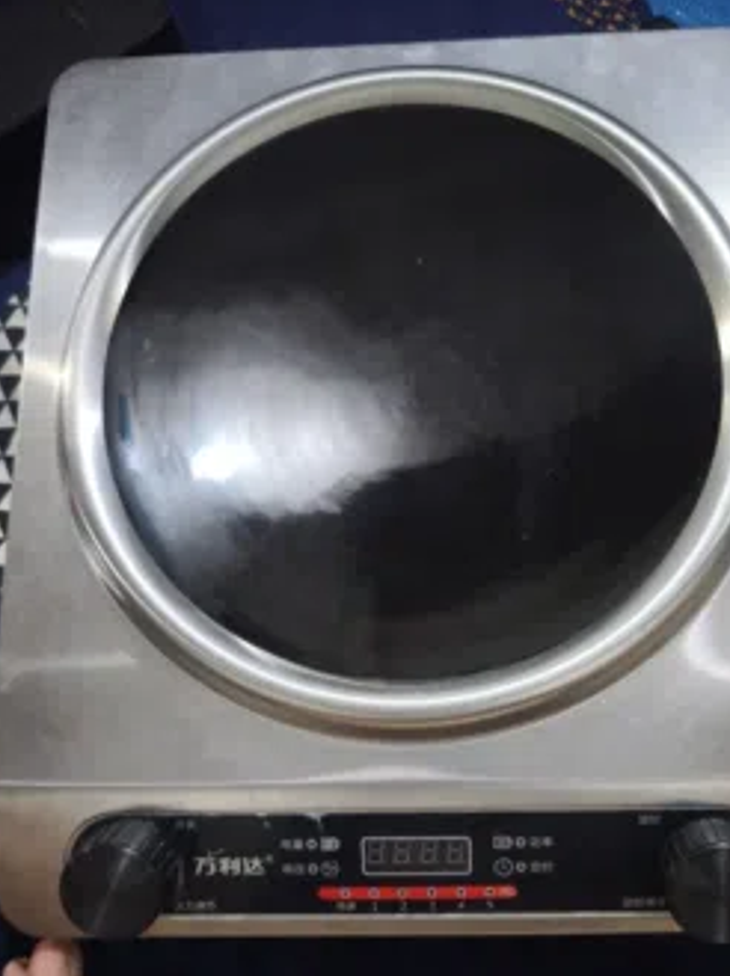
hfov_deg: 49.5
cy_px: 564
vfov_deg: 63.2
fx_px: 789
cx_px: 421
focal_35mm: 28
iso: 800
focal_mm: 6.57
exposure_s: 1/50
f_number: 1.6
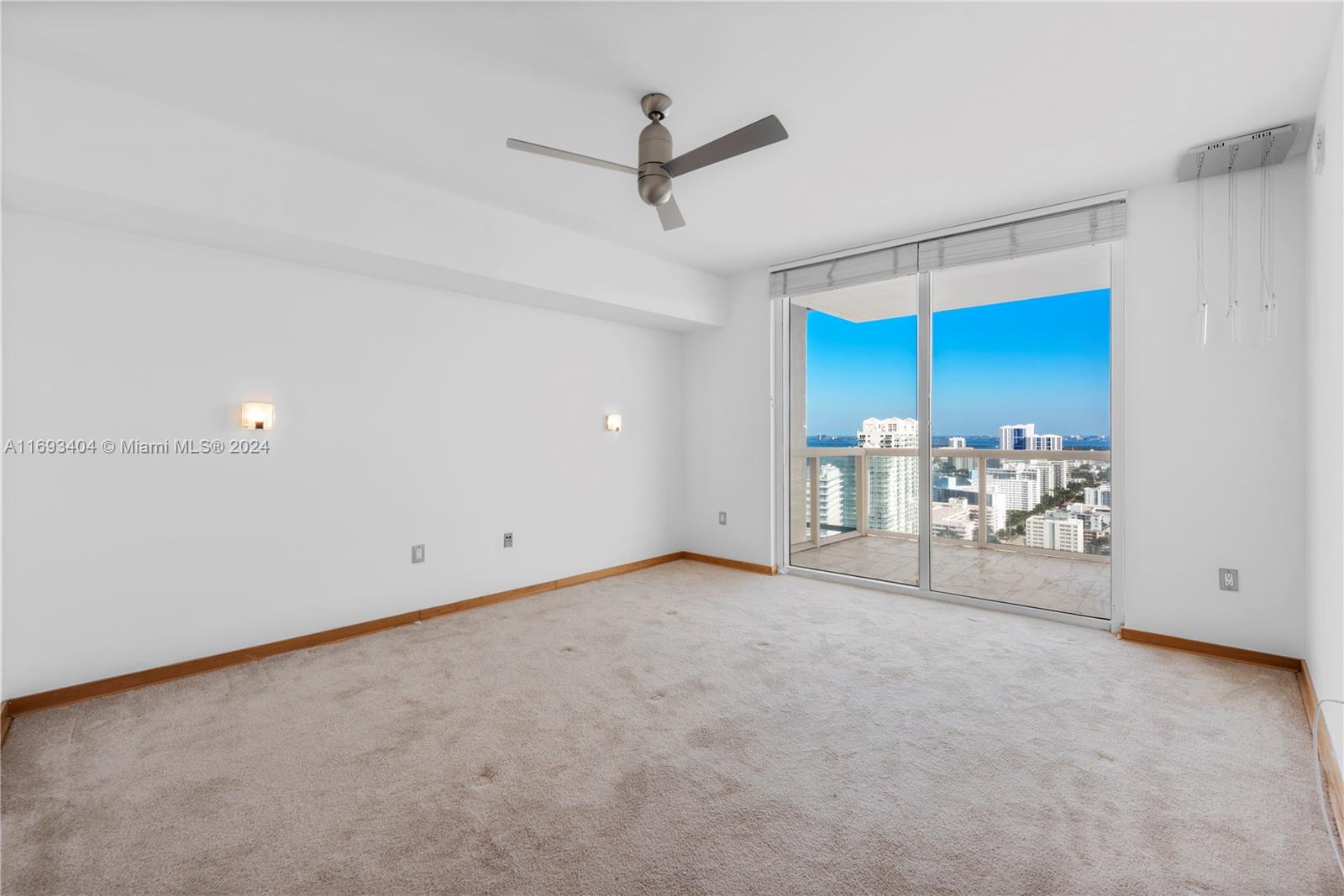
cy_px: 448
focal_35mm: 14
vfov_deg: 81.2
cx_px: 672
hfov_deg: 104.2
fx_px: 523
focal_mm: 14
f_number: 8
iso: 100
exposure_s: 1/15
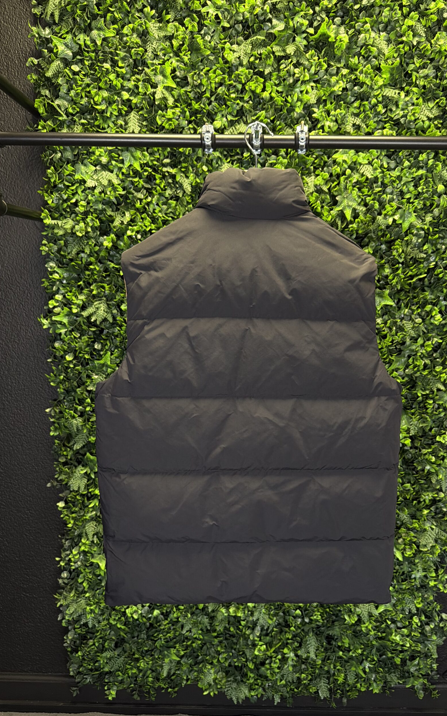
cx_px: 253
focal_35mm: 26
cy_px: 363
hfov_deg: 47.5
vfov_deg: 70.4
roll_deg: -1.8
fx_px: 507
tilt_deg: -9.8
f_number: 1.78
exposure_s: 1/50
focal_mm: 6.76
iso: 400
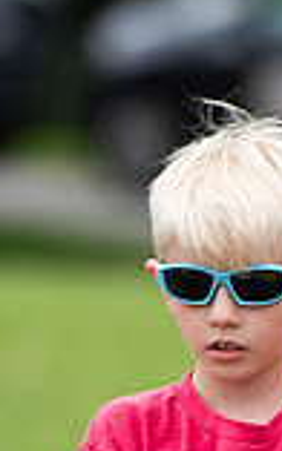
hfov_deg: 0.9
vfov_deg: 1.4
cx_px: 19
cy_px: 419
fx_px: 18536
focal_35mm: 1506
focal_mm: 200
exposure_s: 1/400
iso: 250
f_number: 3.2
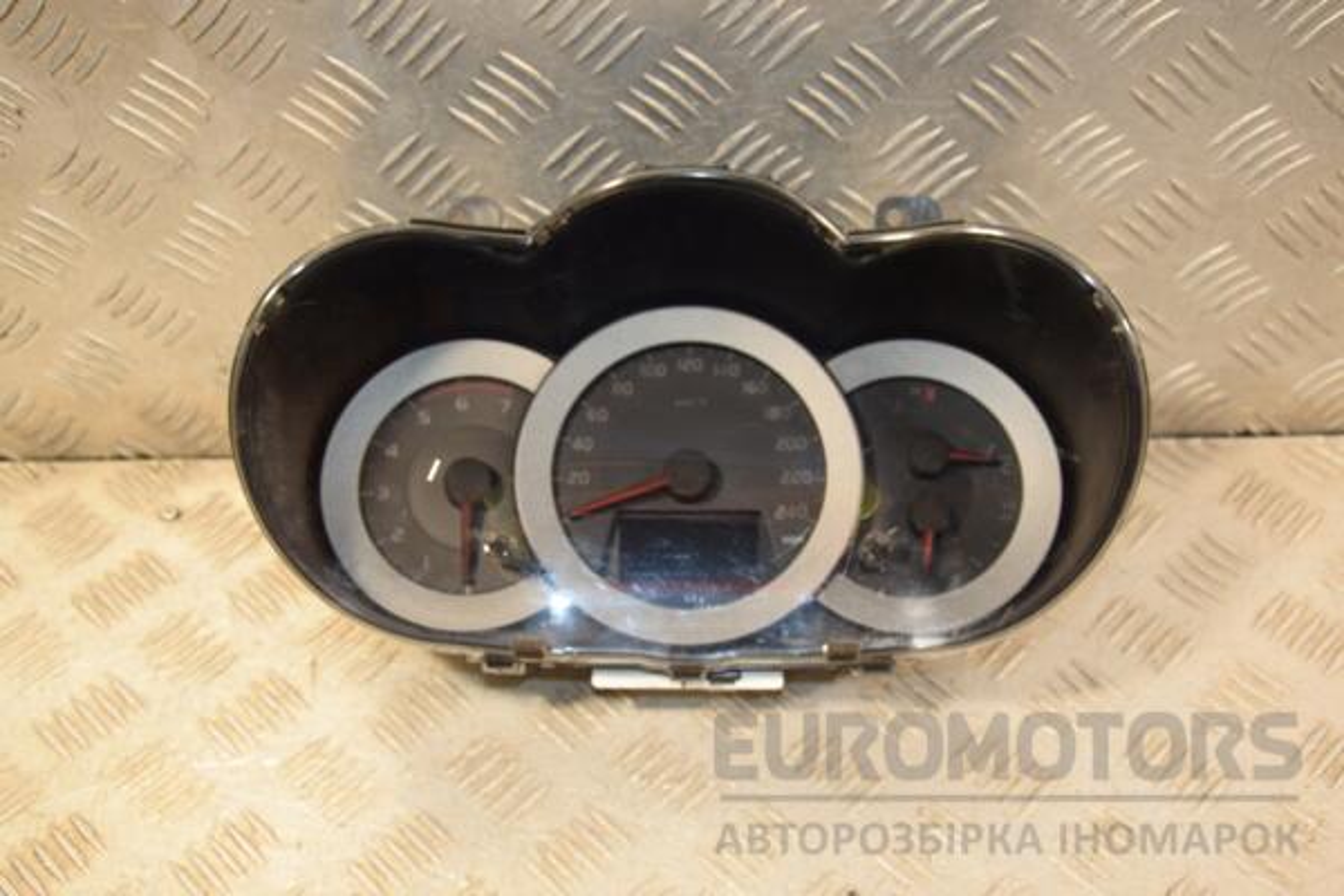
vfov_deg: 28.1
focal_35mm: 48
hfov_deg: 41.1
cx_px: 672
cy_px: 448
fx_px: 1792
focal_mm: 32
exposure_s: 1/200
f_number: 5.6
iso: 800
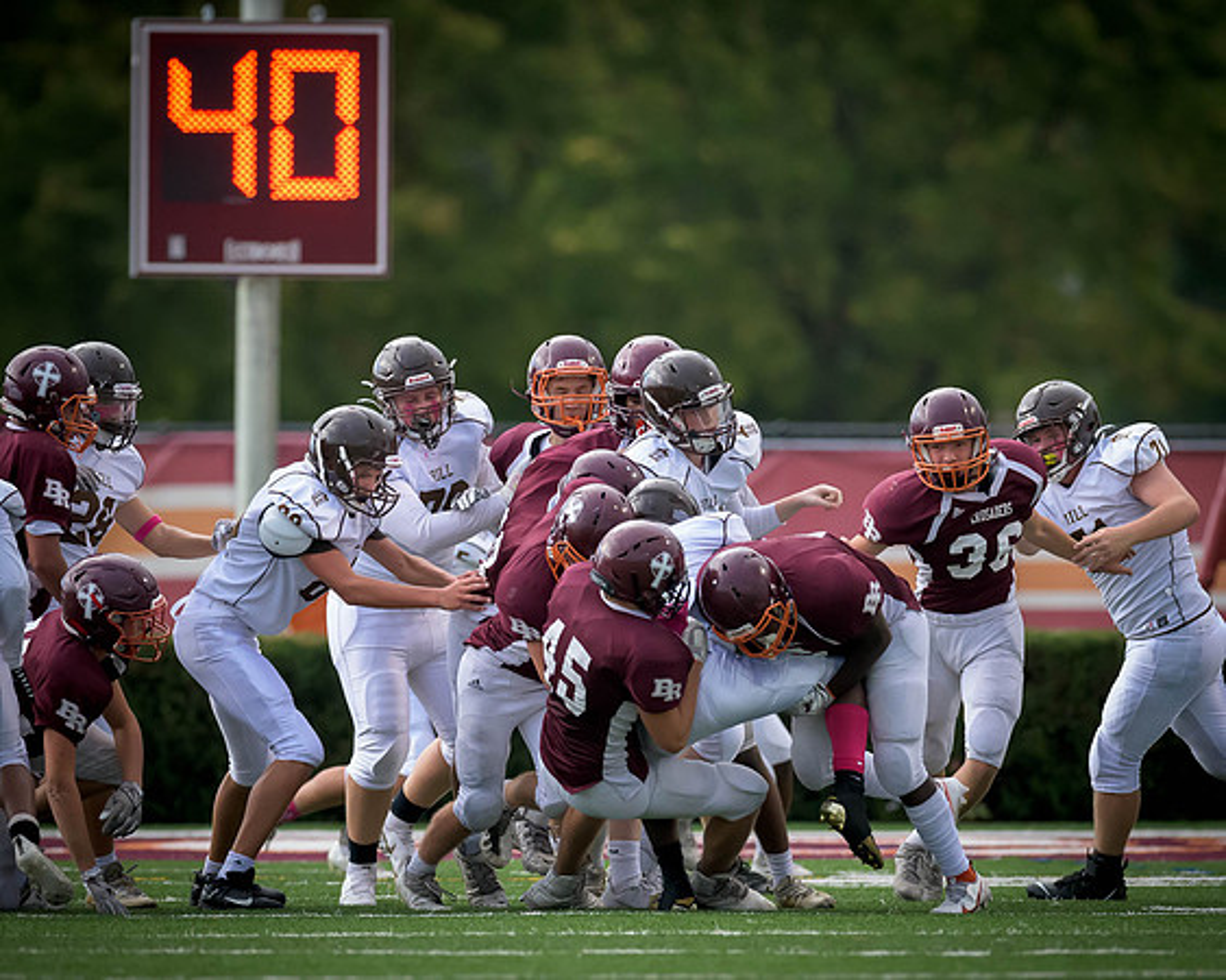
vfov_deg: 1.9
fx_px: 30099
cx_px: 576
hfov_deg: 2.3
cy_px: 644
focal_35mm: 830
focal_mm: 500
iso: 3200
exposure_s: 1/1600
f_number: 4
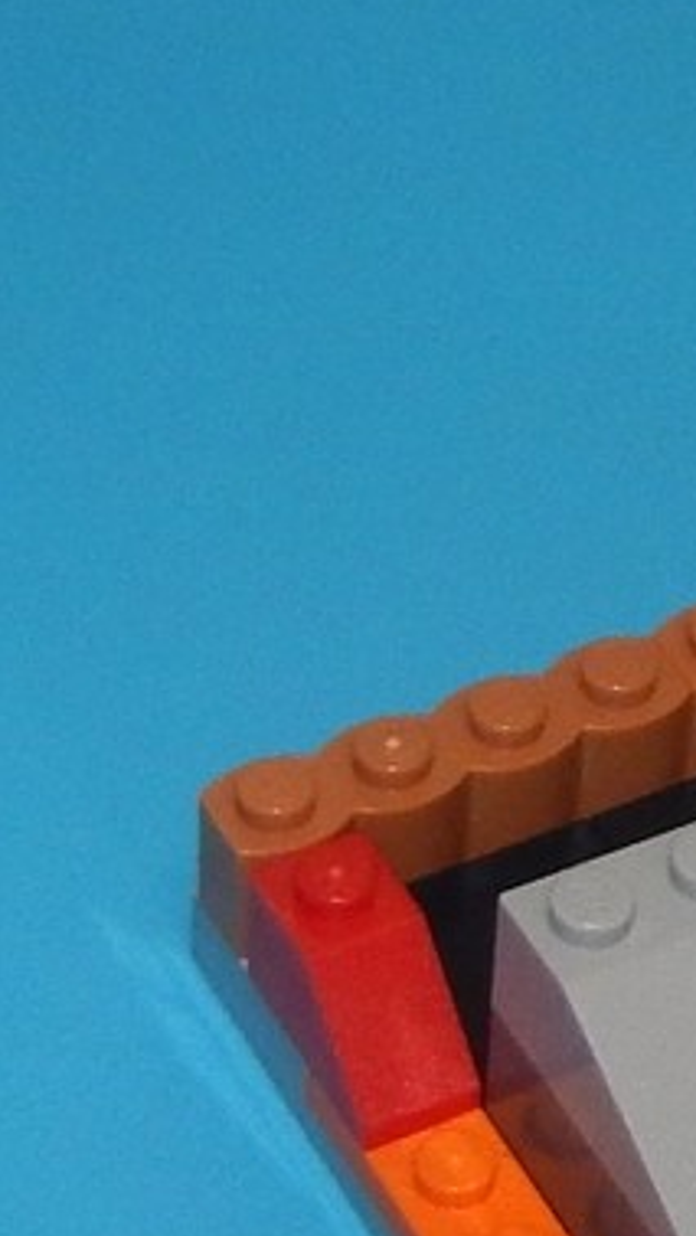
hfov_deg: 18.4
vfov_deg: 36.3
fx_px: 1868
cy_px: 801
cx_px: 1090
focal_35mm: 57
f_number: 3
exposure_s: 1/30
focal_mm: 4
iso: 200
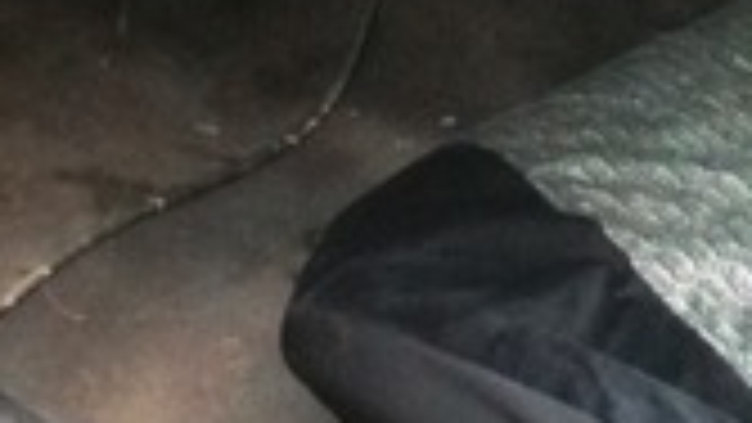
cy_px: -153
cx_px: 351
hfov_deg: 11.8
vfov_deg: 6.6
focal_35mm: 183
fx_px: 3650
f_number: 2.8
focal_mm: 3.85
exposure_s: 1/17
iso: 160
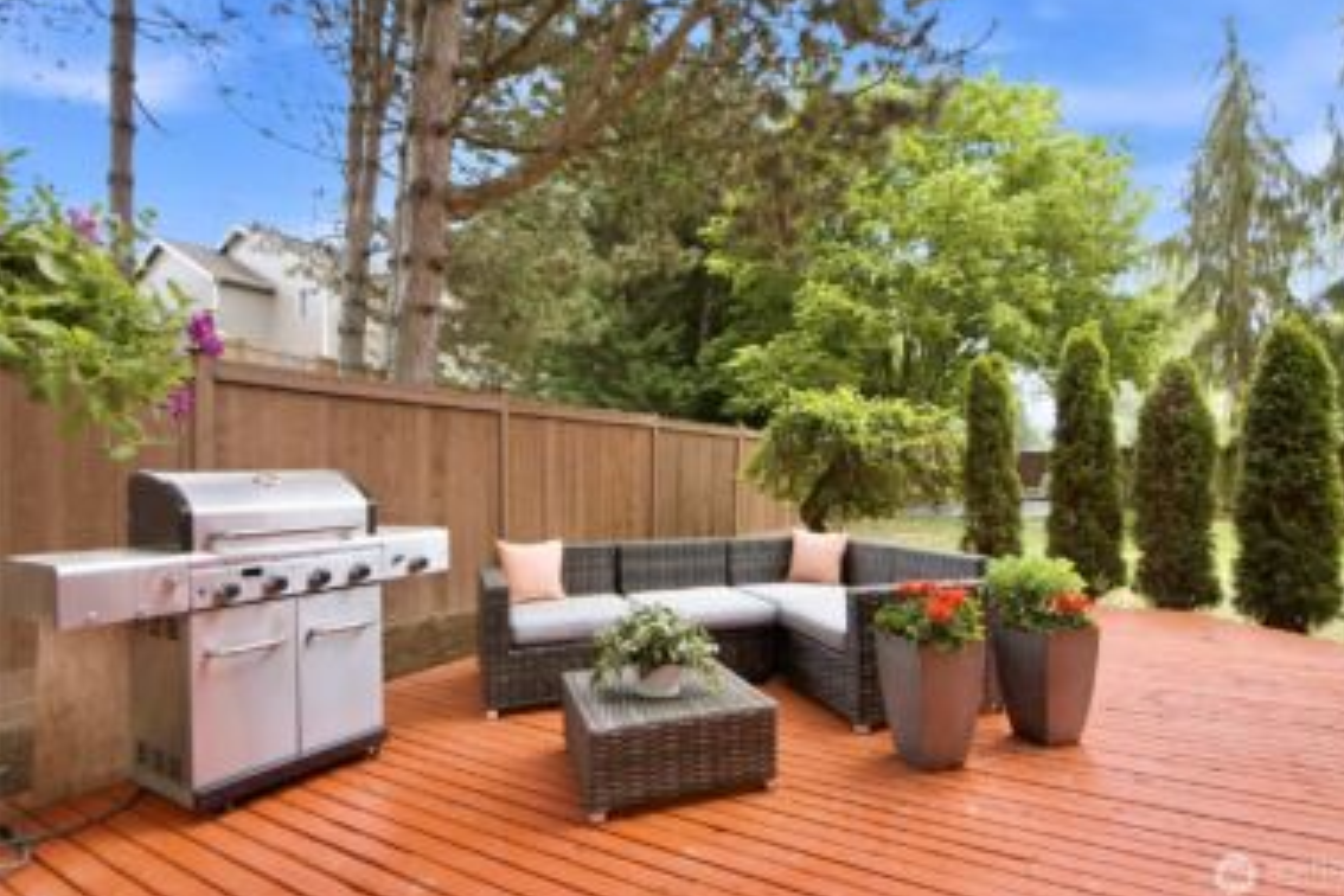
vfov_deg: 67.4
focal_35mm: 18
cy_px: 432
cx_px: 708
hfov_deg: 89.9
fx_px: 672
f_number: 9
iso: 500
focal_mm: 17
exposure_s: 1/40
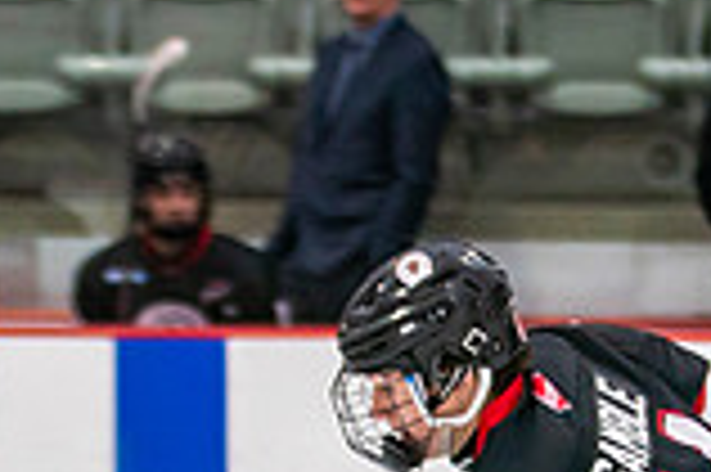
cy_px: 762
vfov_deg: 2.3
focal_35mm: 601
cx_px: 743
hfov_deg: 3.4
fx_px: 11857
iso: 800
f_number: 2.8
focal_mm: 100
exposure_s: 1/640
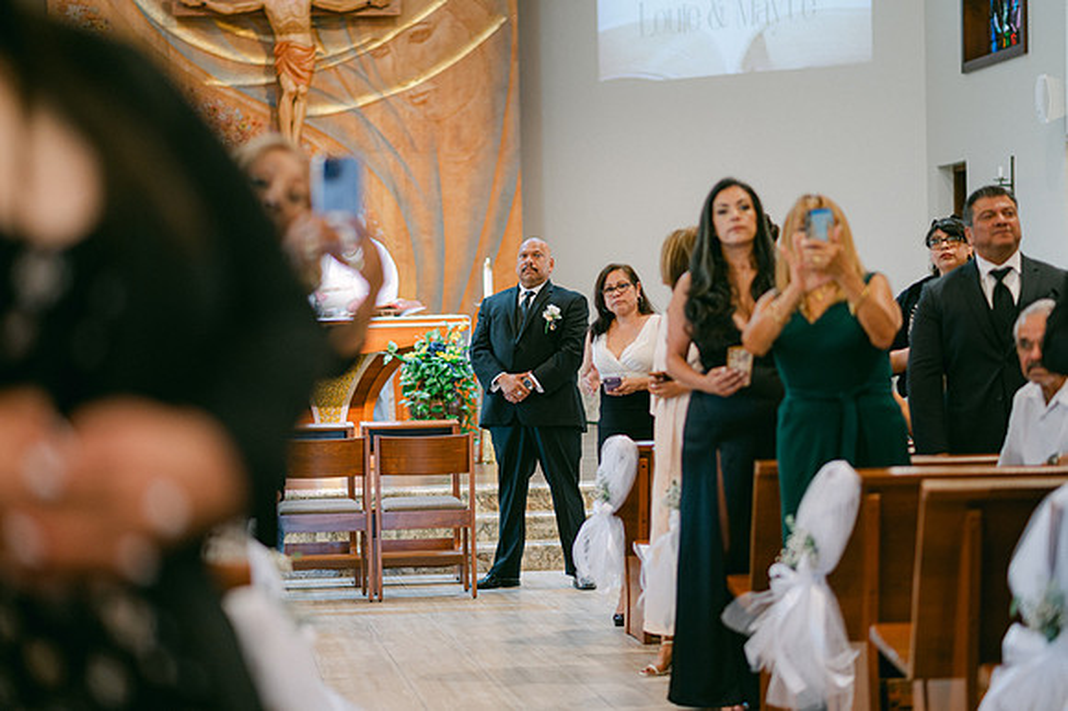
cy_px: 356
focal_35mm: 85
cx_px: 534
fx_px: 2520
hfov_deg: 23.9
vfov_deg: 16.1
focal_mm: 85
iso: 400
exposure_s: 1/100
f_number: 1.8
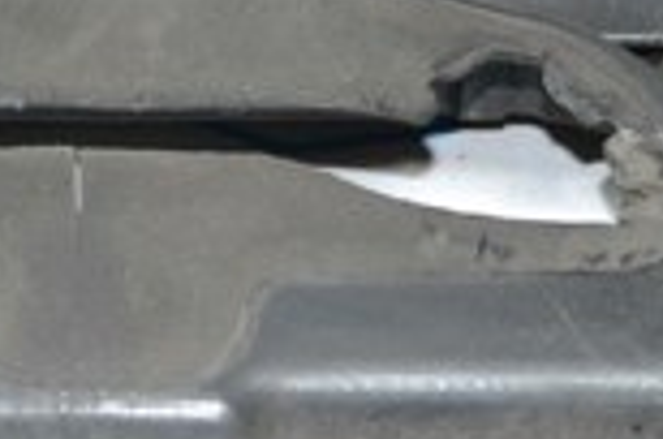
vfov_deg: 6.4
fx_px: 3896
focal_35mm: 212
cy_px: 69
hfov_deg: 9.7
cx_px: 228
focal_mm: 34
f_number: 5
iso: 1000
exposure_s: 1/60
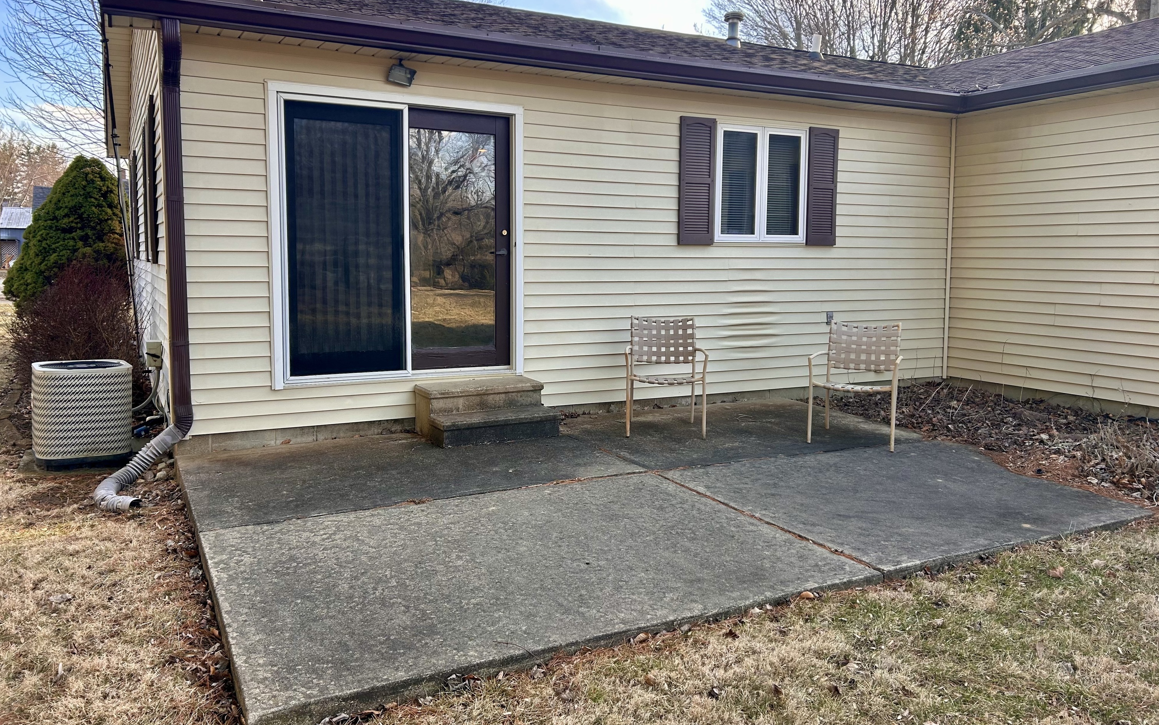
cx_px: 583
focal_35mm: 28
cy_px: 329
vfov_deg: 44.5
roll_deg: -0.1
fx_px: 884
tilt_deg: -5.2
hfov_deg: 66.5
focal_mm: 5.7
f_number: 1.5
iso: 50
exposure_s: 1/460
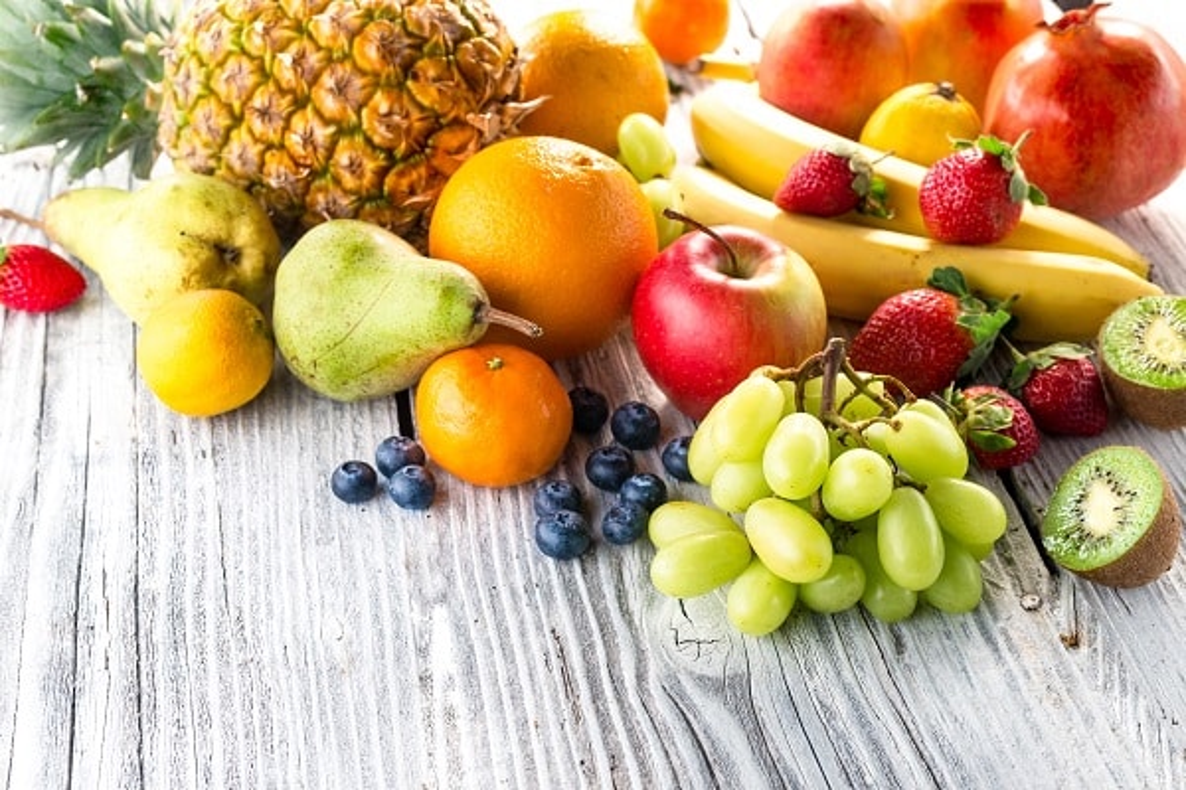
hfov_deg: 39.6
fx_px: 1647
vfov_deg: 27.0
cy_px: 395
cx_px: 593
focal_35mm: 50
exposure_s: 1/50
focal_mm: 50
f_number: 9
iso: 640
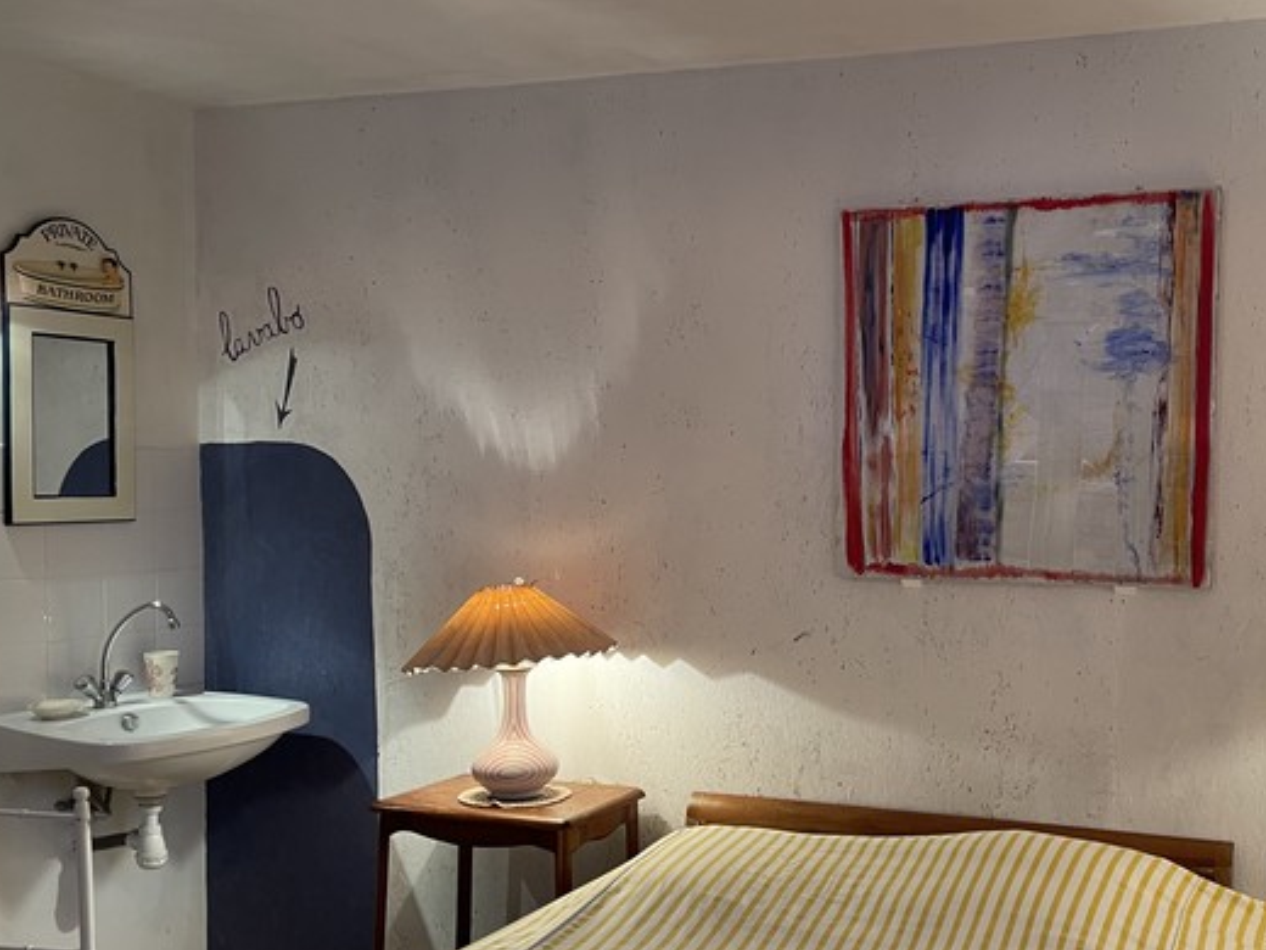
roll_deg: +0.2
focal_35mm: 40
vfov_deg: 35.8
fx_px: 1463
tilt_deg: -2.6
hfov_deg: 45.5
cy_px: 570
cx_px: 918
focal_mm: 4.2
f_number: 1.6
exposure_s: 1/50
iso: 64
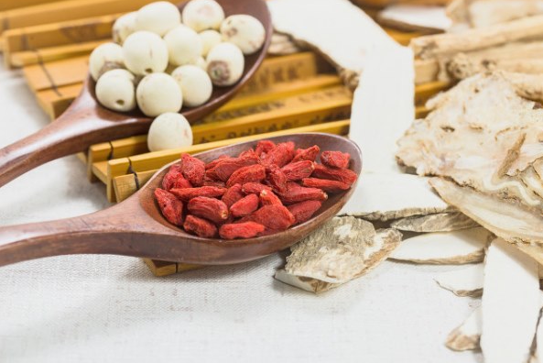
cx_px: 274
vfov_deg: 15.0
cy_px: 181
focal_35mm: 91
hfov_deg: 22.4
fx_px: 1373
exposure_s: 1/100
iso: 400
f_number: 11
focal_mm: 90
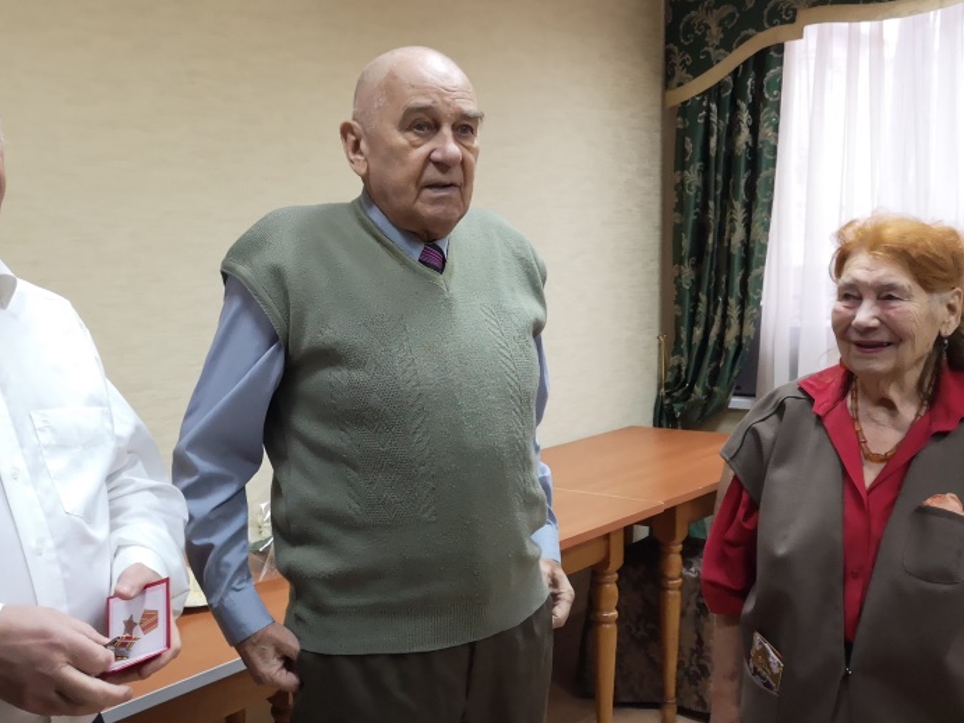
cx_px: 405
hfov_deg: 46.6
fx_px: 1114
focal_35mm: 40
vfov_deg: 35.9
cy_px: 402
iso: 640
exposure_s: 1/100
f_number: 1.8
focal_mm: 3.95
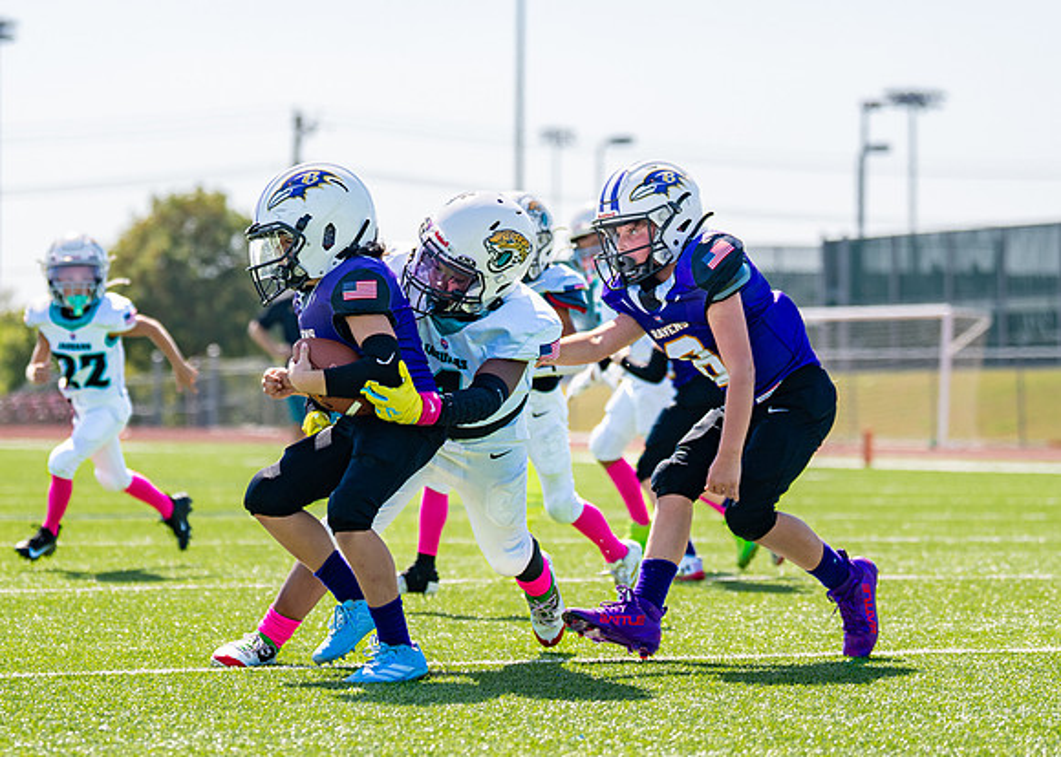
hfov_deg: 13.0
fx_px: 4635
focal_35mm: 154
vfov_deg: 9.3
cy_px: 373
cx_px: 406
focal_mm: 95
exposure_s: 1/1600
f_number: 2.8
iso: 100
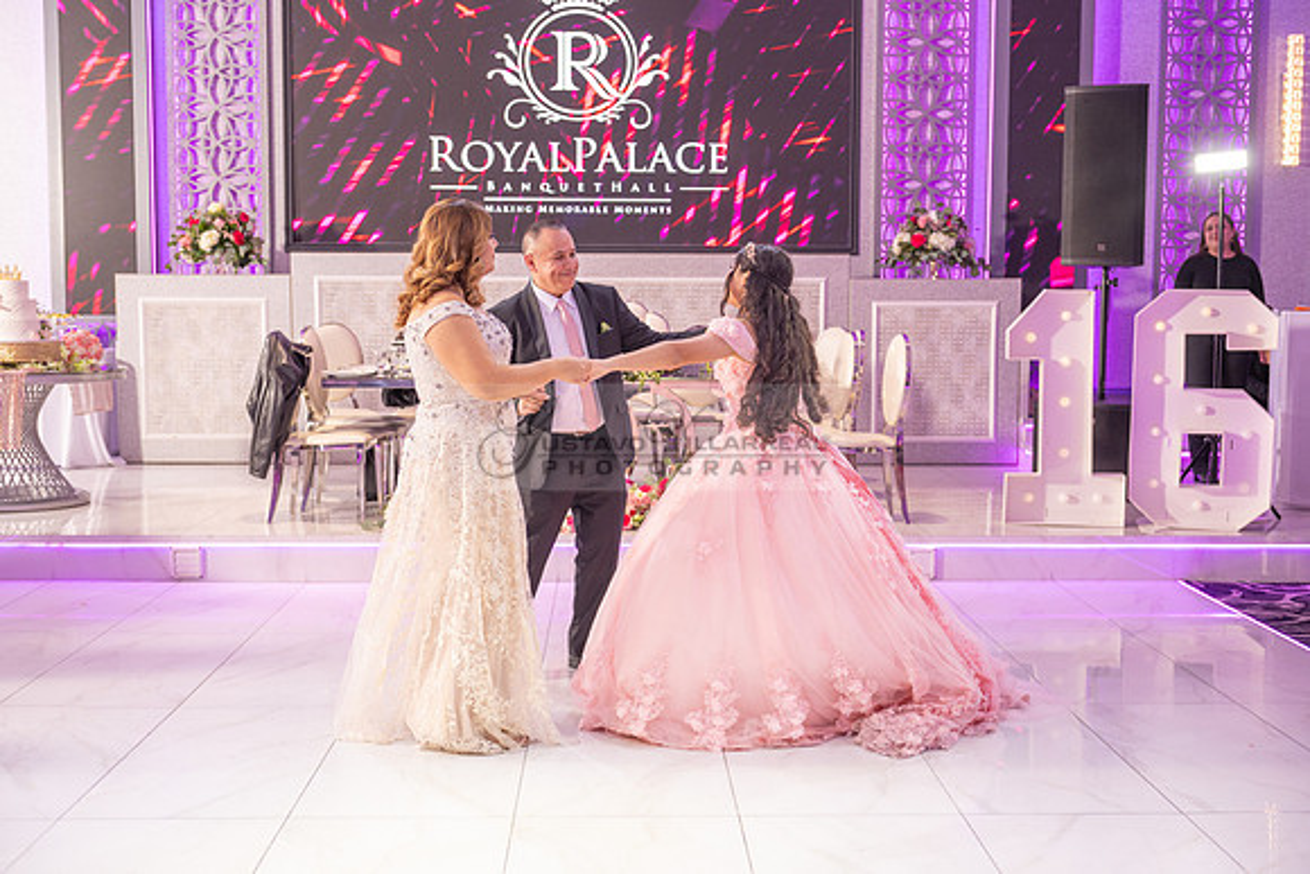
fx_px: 1638
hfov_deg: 43.6
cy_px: 437
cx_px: 655
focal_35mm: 45
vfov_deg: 29.9
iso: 640
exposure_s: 1/160
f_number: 3.5
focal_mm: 45
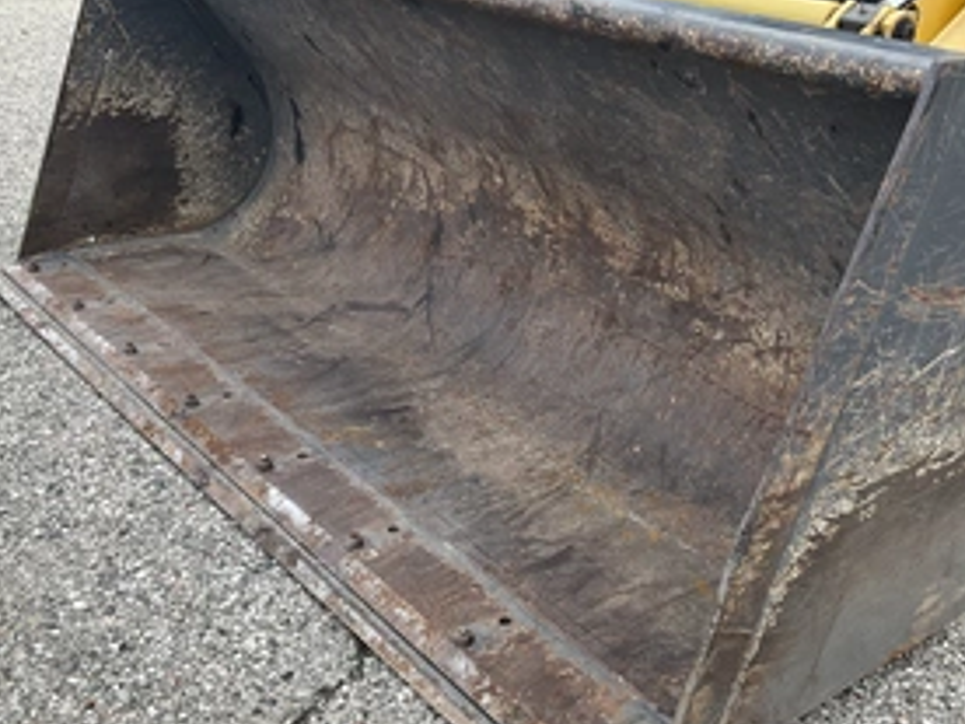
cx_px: 545
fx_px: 1171
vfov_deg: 34.3
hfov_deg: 44.7
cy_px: 371
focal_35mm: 42
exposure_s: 1/195
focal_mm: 3
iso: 20
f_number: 1.8
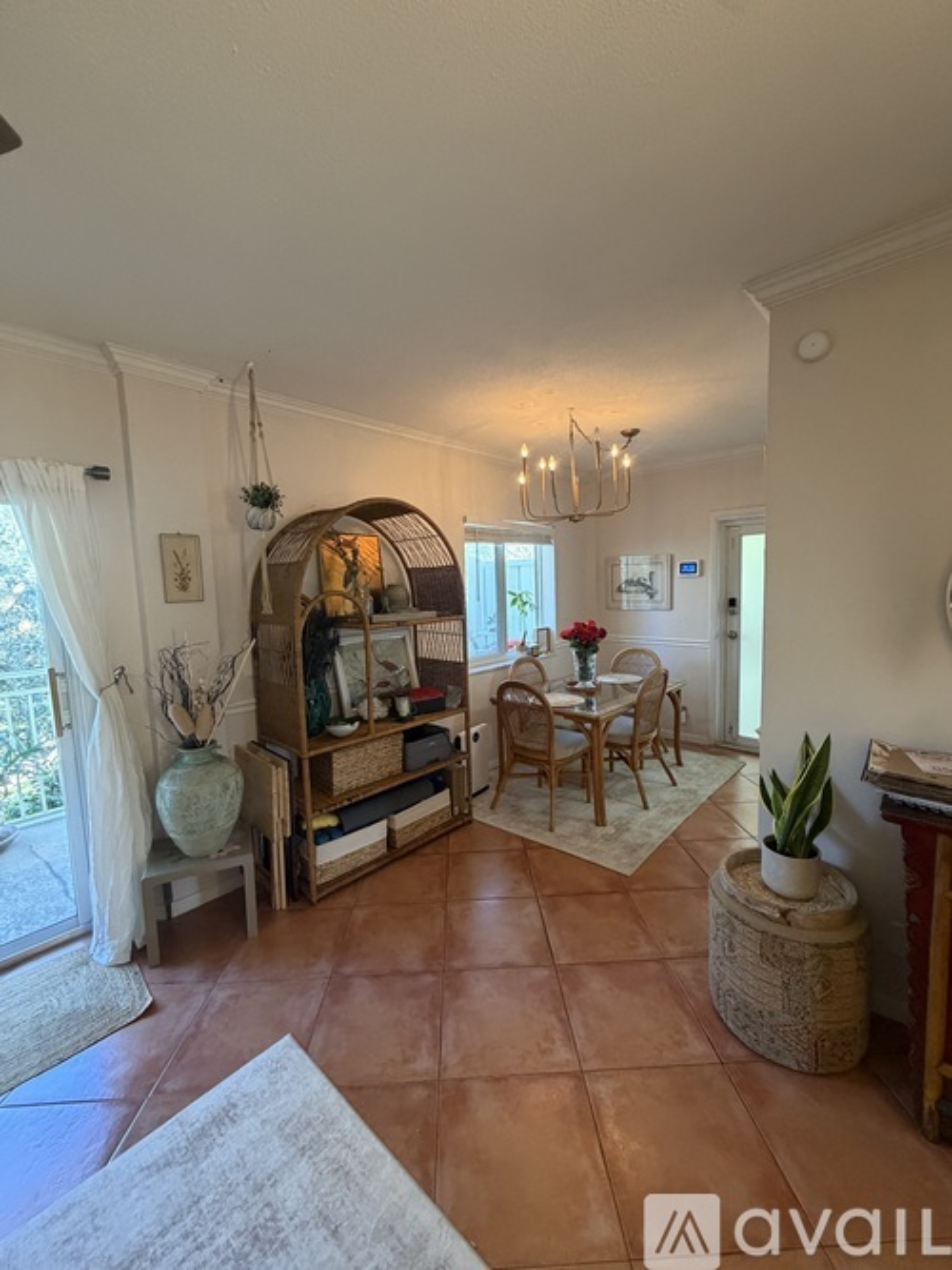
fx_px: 514
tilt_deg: -5.6
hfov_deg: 85.7
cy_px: 635
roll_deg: +2.0
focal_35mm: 14
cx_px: 476
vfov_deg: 102.1
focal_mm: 2.22
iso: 400
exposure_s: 1/60
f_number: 2.2
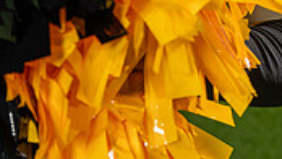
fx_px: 890
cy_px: -187
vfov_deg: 9.4
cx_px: 49
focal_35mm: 119
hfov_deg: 17.8
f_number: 4.5
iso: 640
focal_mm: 44
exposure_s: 1/250
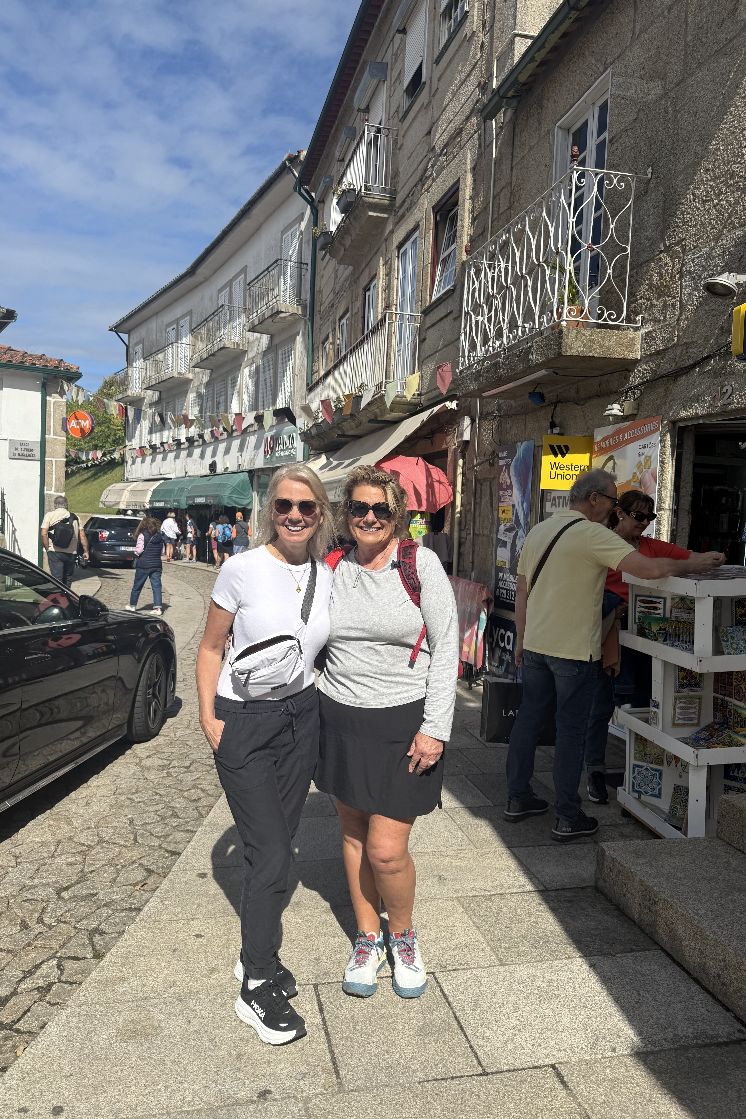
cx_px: 366
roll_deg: -2.4
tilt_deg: -2.7
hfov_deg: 51.3
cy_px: 560
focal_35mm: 25
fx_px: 777
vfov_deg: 71.5
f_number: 1.78
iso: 80
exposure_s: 1/5319
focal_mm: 6.76
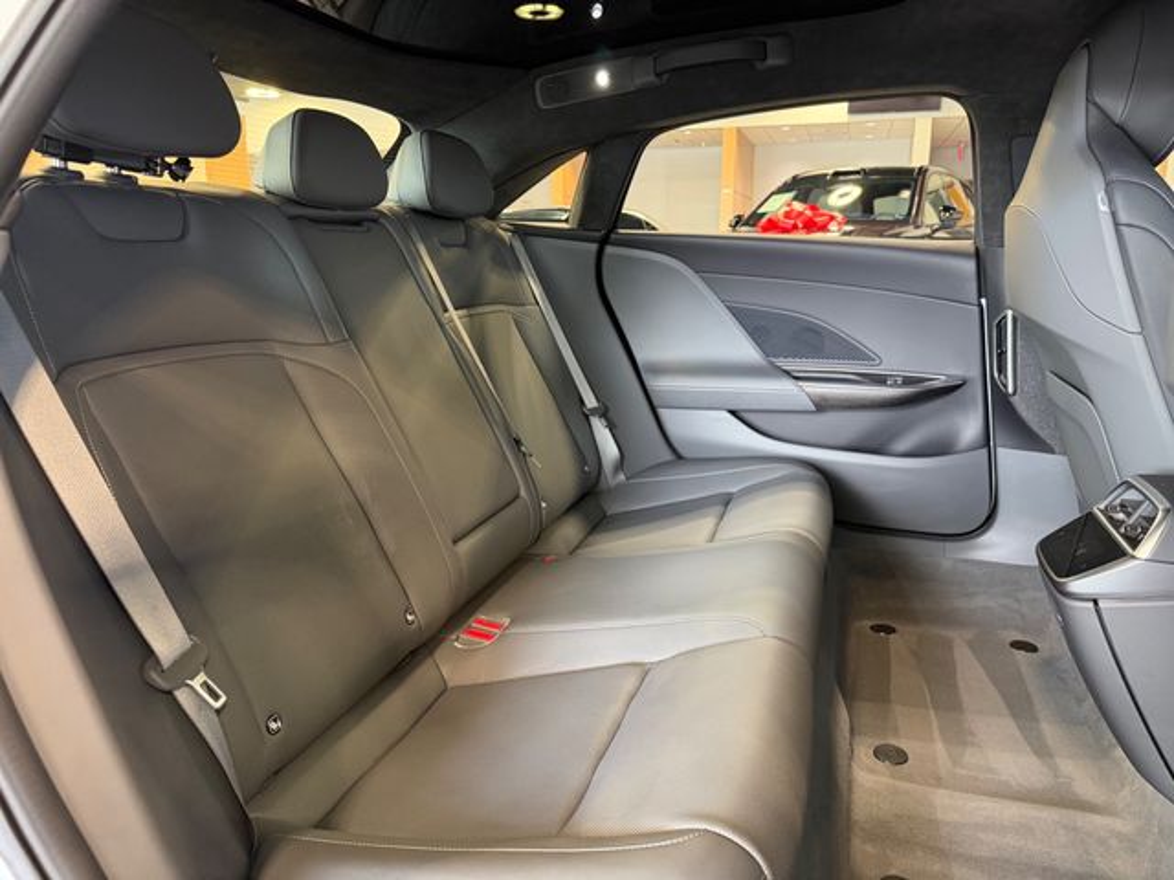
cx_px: 587
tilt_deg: -13.5
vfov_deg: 56.8
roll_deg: +0.7
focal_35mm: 24
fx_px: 814
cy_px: 440
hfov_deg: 71.6
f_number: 1.78
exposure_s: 1/60
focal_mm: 6.76
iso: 500
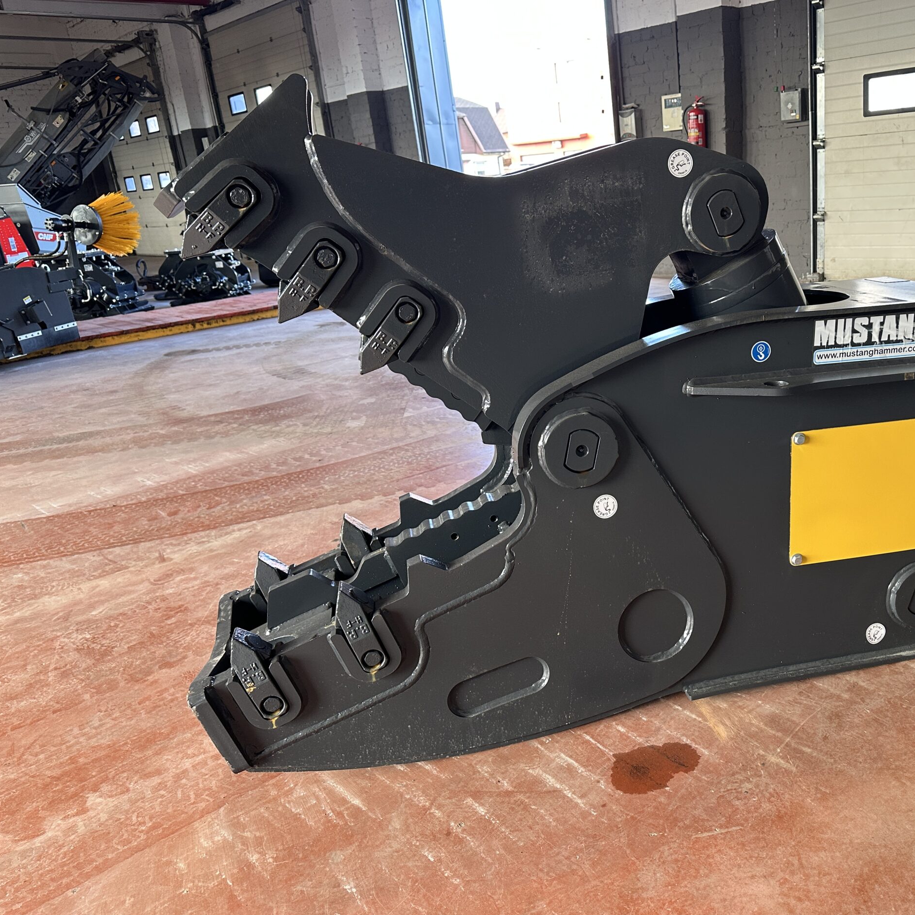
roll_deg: +5.0
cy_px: 453
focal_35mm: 29
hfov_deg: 54.3
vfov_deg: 55.6
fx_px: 867
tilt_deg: -16.5
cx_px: 623
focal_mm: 6.86
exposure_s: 1/100
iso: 160
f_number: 1.78
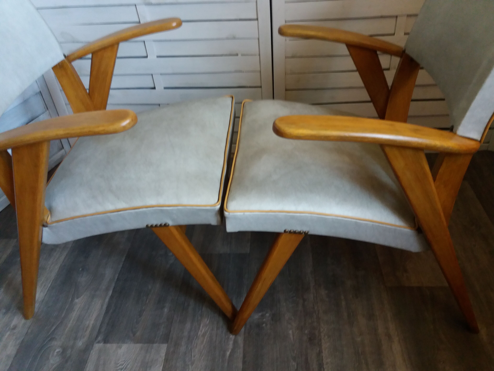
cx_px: 247
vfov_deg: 49.7
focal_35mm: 28
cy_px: 186
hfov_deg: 63.4
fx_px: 400
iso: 160
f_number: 1.9
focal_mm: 3.7
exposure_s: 1/17
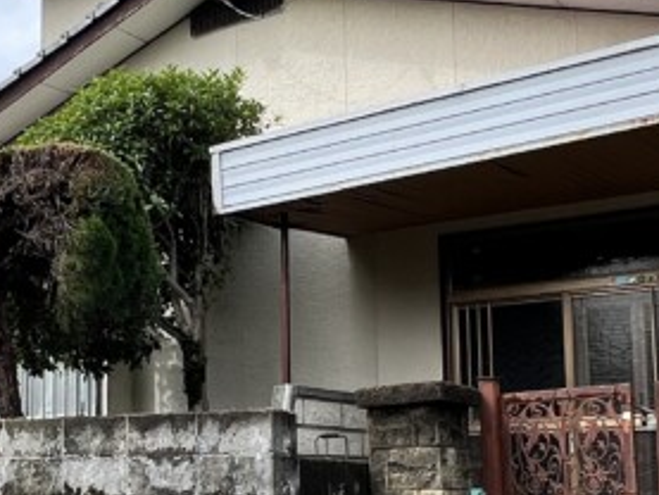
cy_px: 345
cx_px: 121
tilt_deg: +7.0
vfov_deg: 24.3
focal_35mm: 60
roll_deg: -0.1
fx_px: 1143
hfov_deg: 31.3
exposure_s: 1/747
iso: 32
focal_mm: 1.57
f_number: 1.8
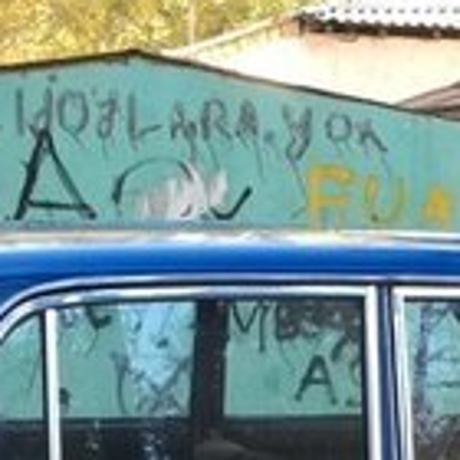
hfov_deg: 14.4
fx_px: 1819
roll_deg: -1.8
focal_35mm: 121
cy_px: 649
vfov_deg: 13.7
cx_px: 263
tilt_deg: -13.9
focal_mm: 4.15
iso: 40
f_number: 2.2
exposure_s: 1/100
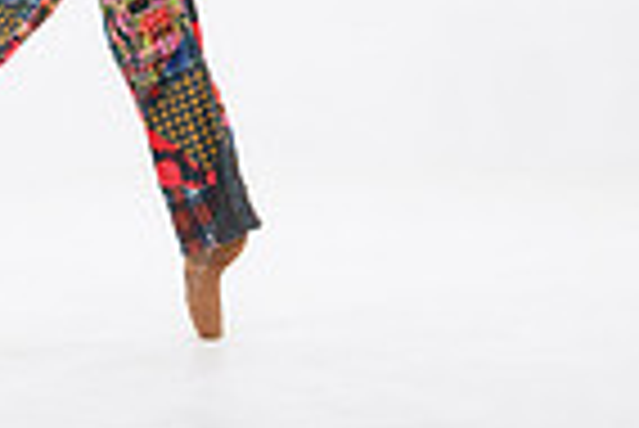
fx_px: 3625
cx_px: 144
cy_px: -295
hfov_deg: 10.1
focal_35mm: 204
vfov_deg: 6.6
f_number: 4
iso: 400
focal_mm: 50
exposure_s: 1/500
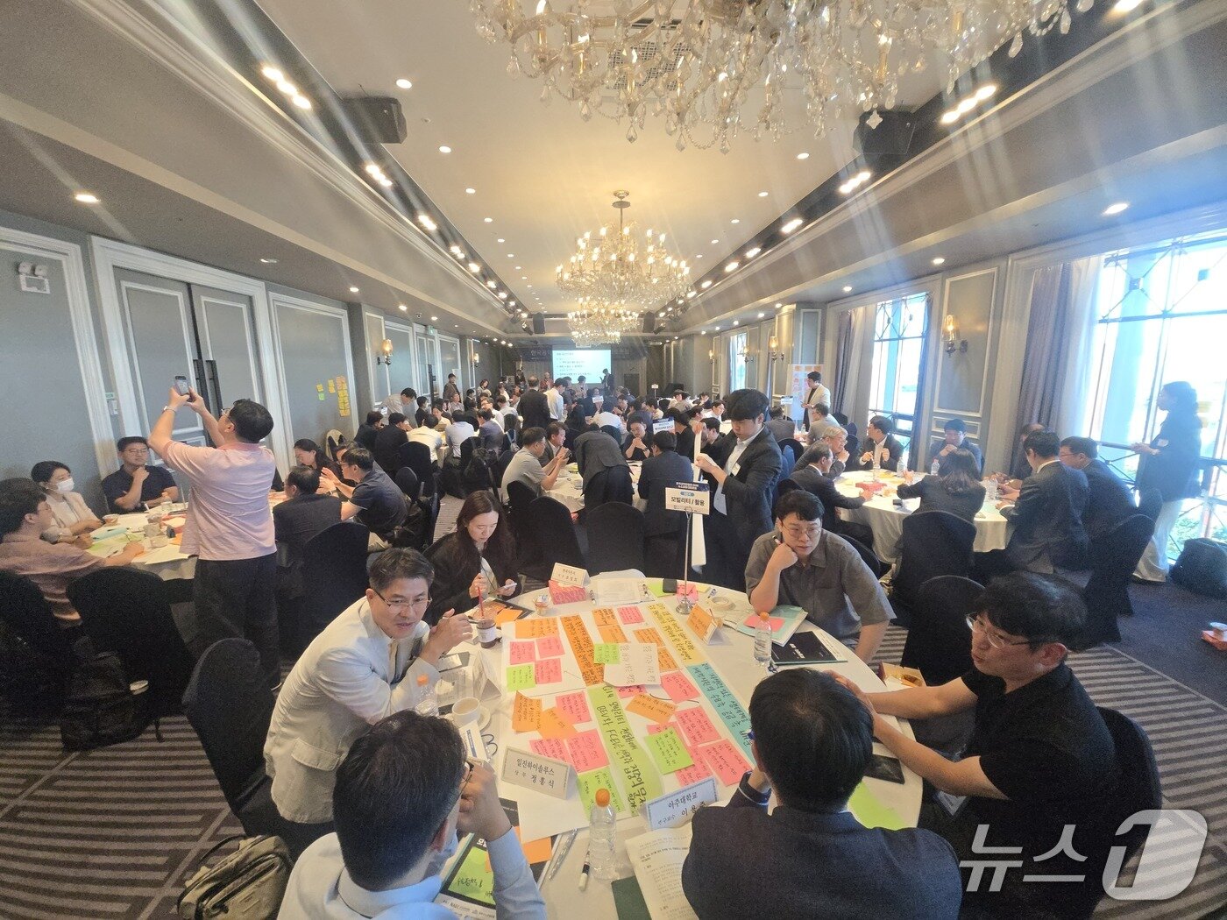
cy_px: 460
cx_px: 614
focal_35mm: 13
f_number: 2.2
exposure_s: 1/60
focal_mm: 1.7
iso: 80
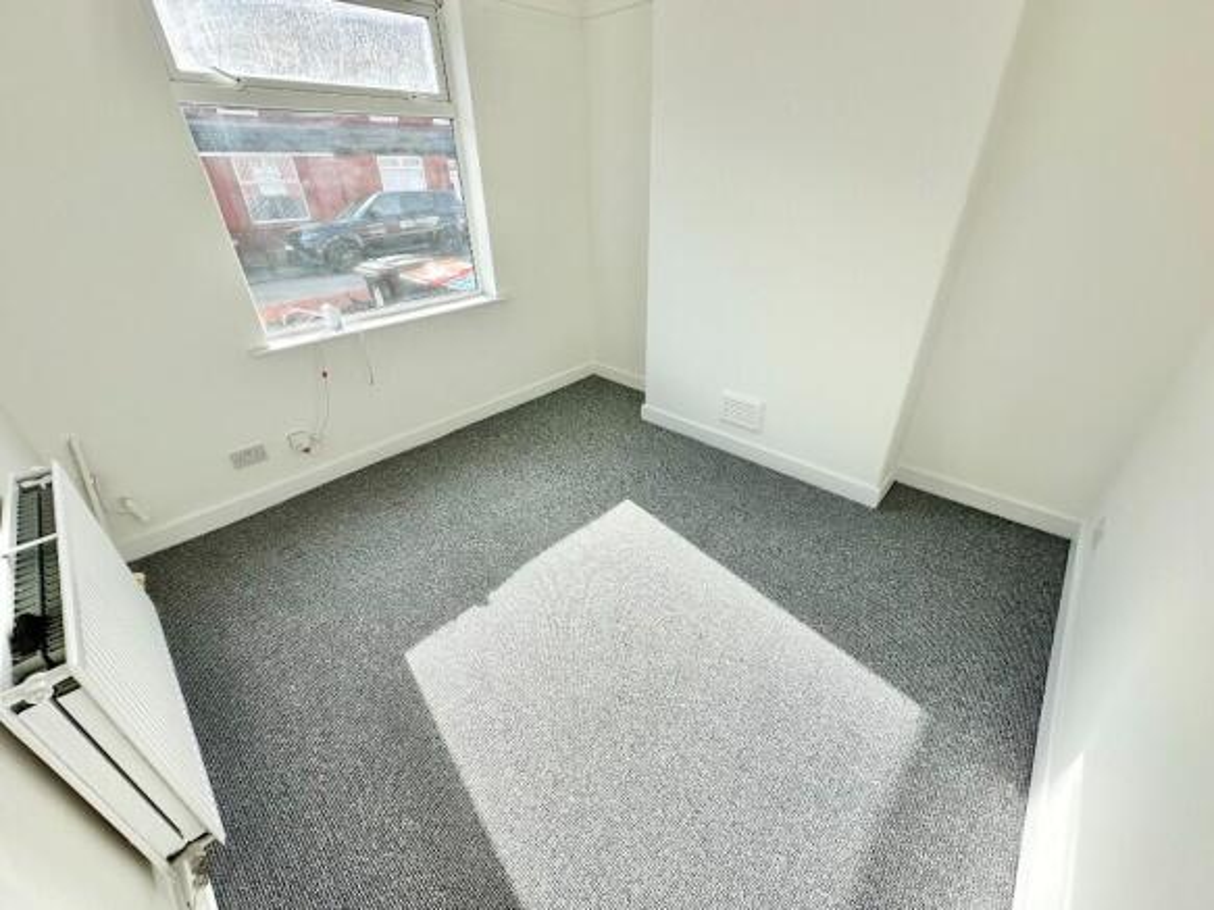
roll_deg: +1.8
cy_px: 455
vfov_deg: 85.7
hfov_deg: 102.1
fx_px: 491
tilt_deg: -30.0
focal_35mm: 14
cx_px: 607
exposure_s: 1/421
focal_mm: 2.22
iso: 40
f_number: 2.2
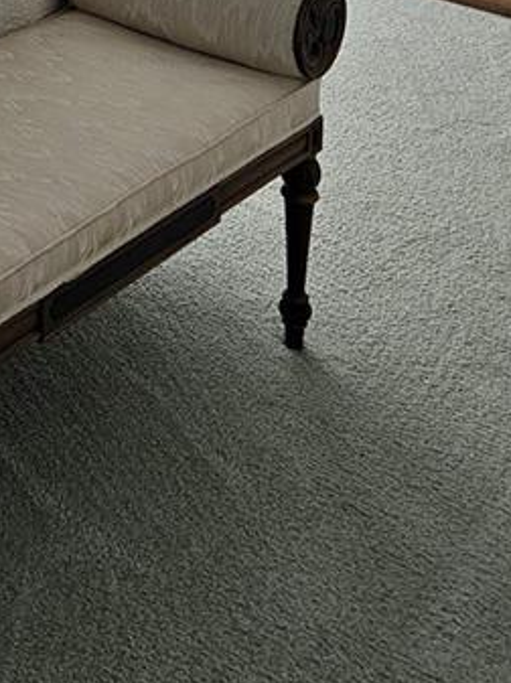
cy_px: -385
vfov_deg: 20.1
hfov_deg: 16.6
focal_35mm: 82
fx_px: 1617
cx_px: -209
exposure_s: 1/120
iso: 125
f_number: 1.8
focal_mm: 5.4
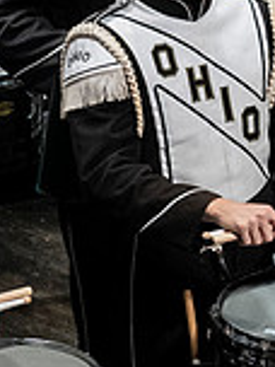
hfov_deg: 1.3
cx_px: 557
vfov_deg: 1.8
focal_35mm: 1103
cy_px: -85
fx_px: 11683
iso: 3200
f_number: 4
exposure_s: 1/500
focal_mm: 200
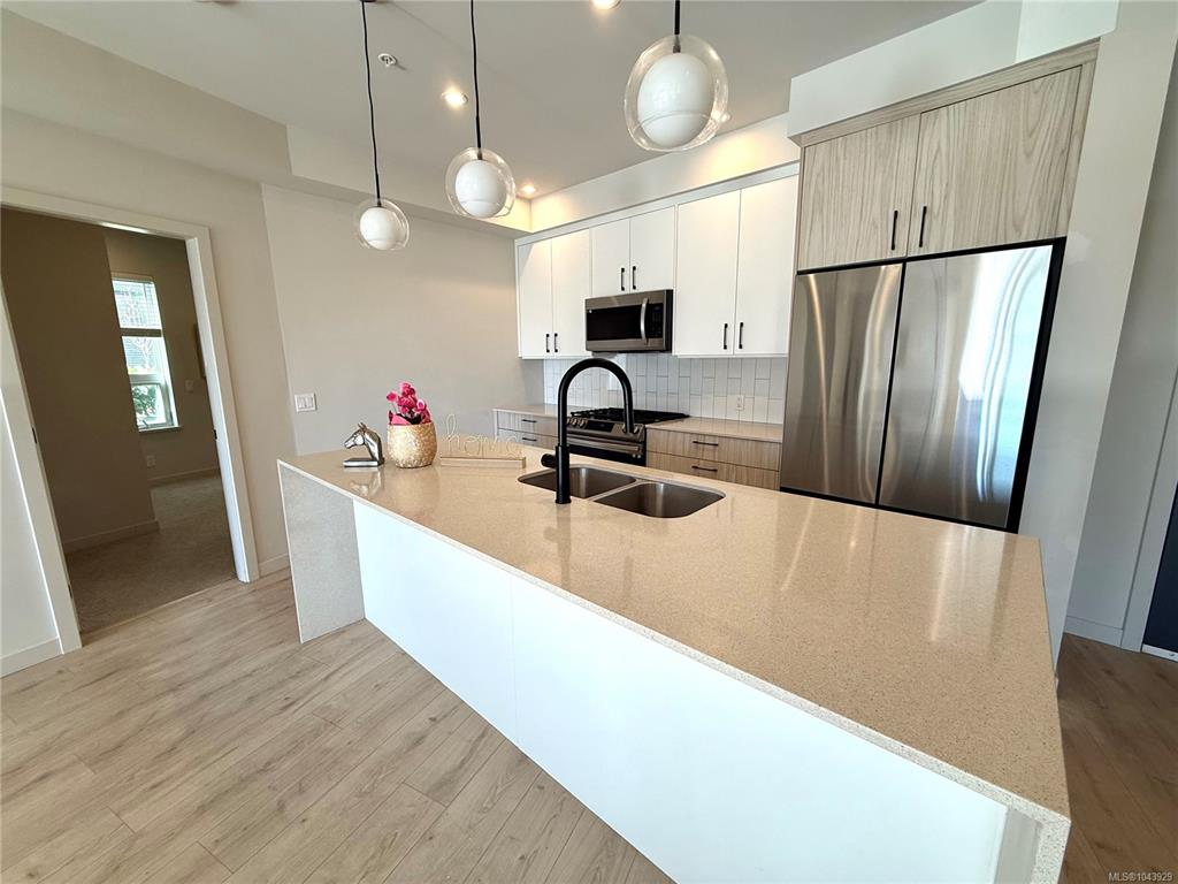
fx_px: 476
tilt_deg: -9.5
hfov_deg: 102.1
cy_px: 442
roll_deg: +0.0
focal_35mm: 14
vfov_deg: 85.7
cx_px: 589
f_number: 2.2
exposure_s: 1/120
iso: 80
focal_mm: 2.22
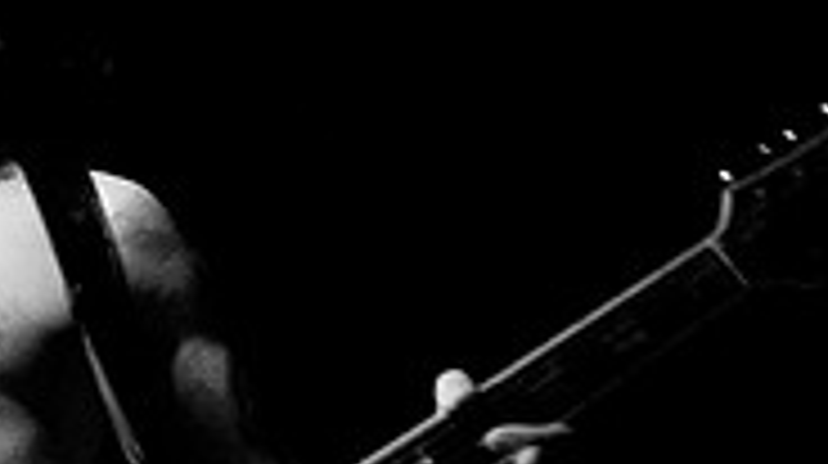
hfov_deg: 19.6
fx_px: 2171
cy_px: 358
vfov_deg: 12.1
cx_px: -306
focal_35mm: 99
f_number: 2.8
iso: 1250
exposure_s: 1/80
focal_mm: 20
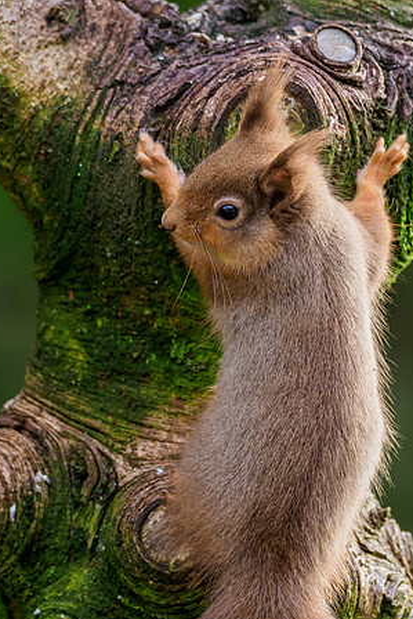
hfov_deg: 1.4
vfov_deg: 2.0
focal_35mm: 1013
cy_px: 245
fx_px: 17417
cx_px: 214
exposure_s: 1/640
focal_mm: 300
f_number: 4
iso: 1600
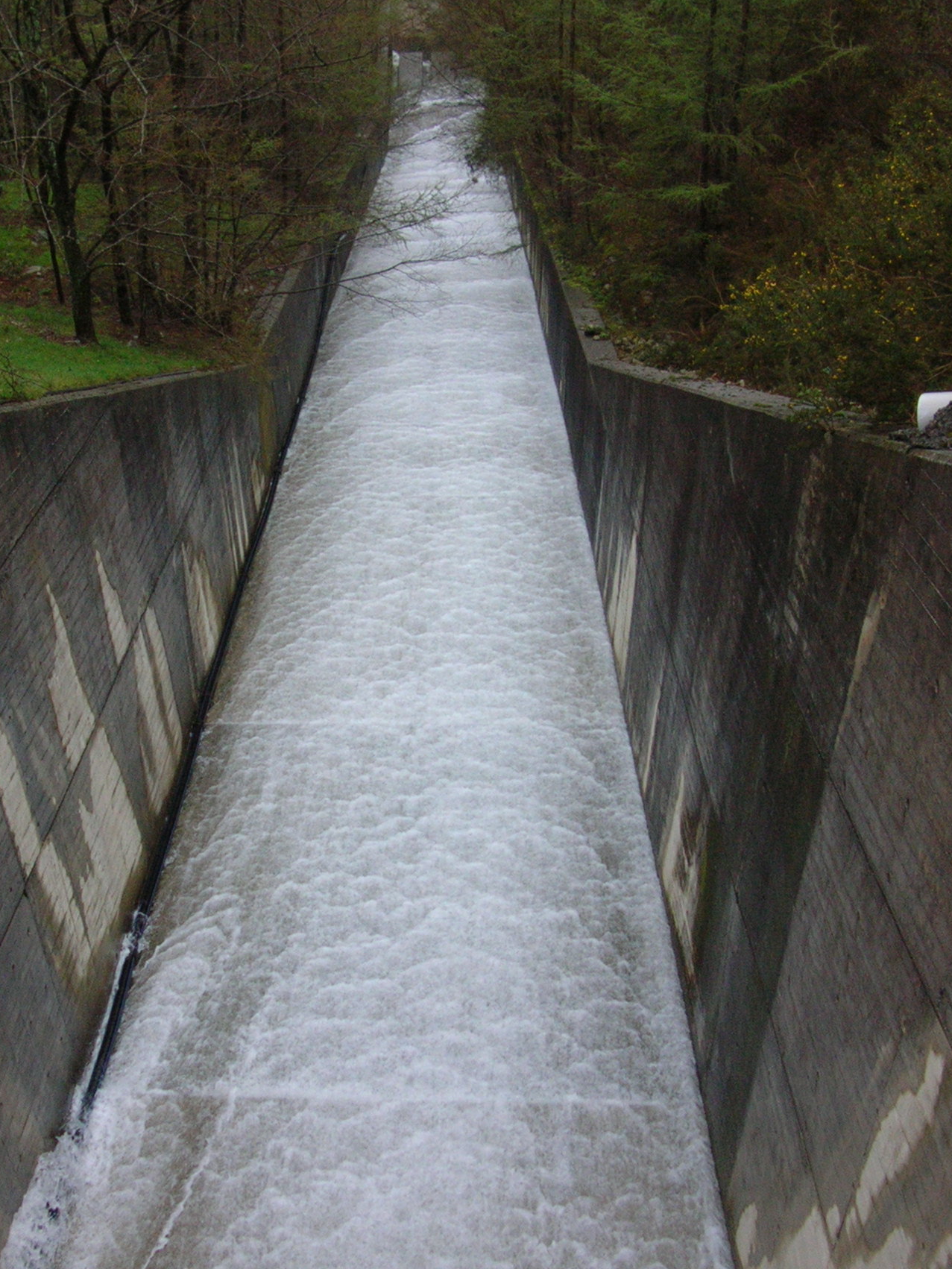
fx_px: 1723
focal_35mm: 47
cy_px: 637
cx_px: 382
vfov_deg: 40.4
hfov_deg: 30.8
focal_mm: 5.8
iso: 127
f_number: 2.8
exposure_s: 1/200
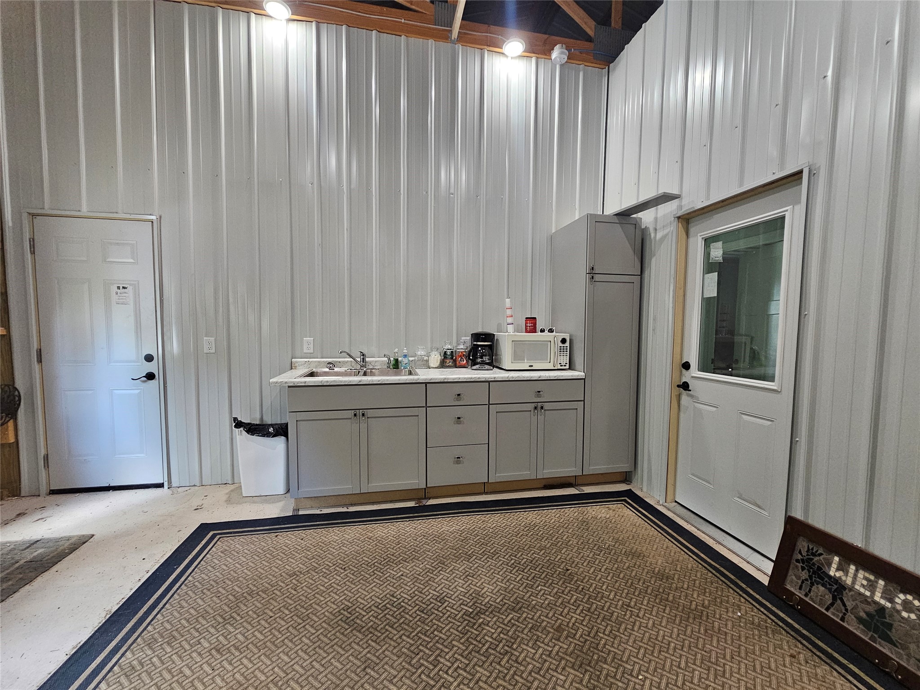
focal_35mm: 13
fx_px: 346
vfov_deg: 89.9
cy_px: 345
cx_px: 460
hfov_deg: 106.2
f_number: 2.2
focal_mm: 2.2
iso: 400
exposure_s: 1/60
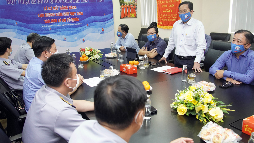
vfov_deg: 37.7
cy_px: 63
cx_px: 123
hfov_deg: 62.6
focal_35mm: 31
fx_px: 209
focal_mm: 18
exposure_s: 1/160
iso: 1250
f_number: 2.8
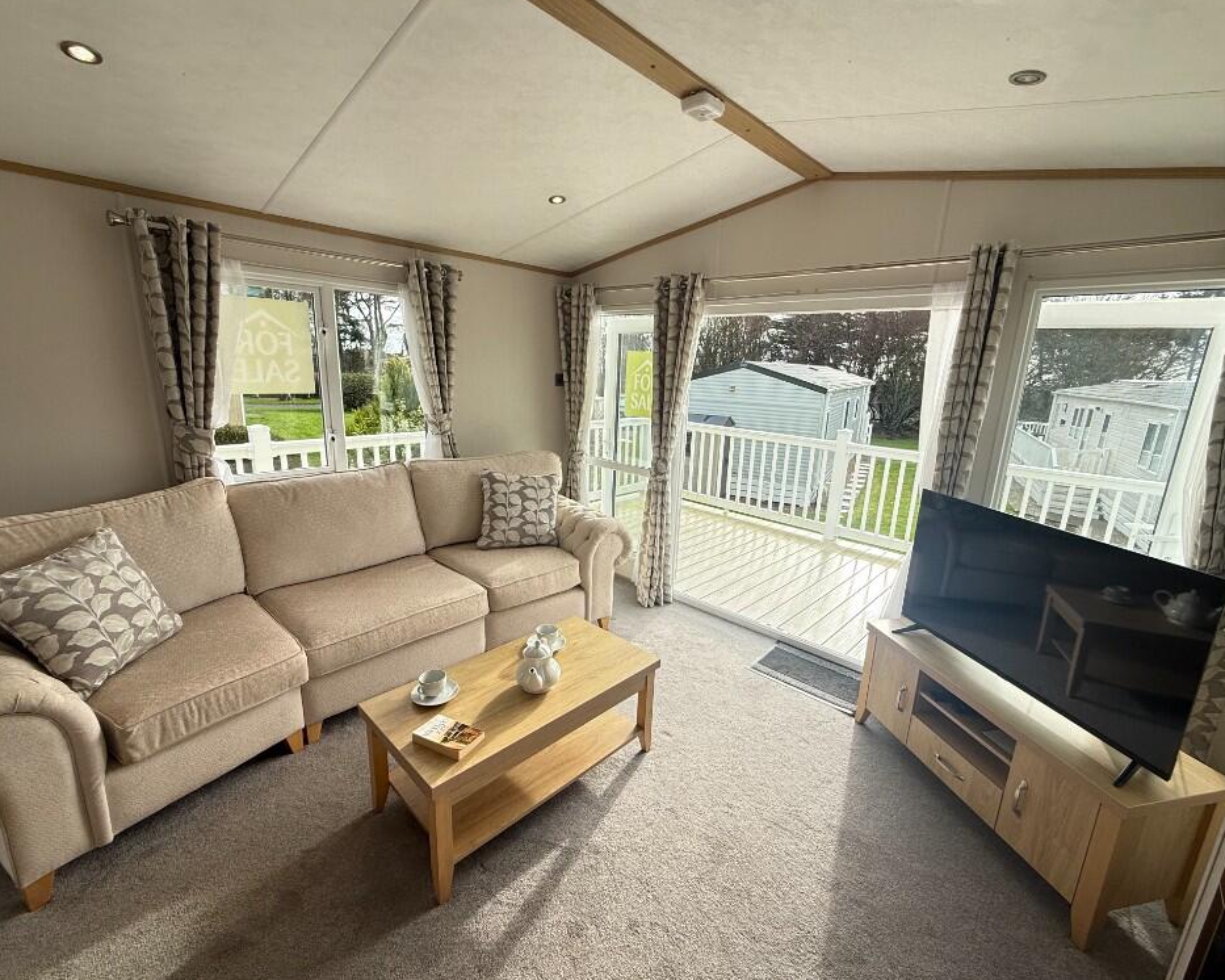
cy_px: 491
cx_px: 626
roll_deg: -1.9
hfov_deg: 96.8
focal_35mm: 15
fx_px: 544
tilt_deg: -13.4
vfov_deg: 84.0
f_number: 2.2
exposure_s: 1/502
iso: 64
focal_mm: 2.22
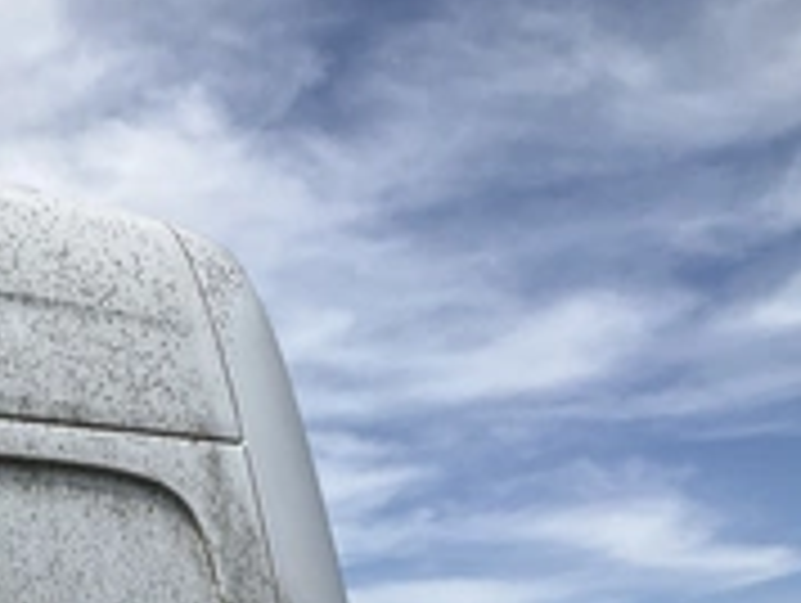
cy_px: 657
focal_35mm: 65
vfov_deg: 21.5
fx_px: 1506
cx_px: -58
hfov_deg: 27.5
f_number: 1.8
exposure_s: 1/2538
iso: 25
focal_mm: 3
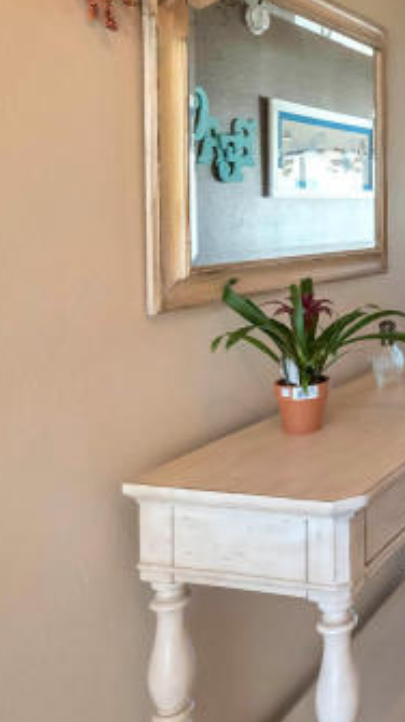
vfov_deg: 54.0
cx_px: 519
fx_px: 689
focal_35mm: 36
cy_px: 232
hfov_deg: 27.6
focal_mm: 15
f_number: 7.1
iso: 2000
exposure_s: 1/100
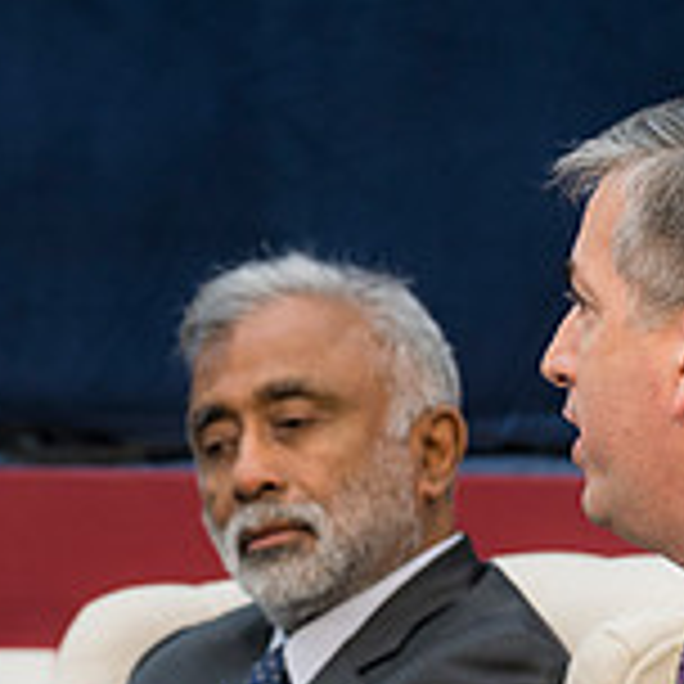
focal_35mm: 567
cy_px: 828
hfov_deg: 3.1
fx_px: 12676
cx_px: 459
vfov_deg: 3.1
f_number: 4
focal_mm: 150
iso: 450
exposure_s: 1/160
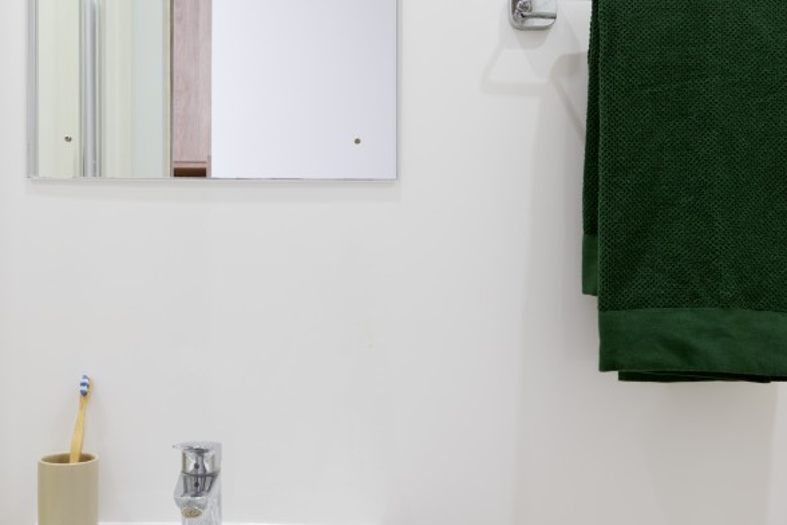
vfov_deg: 28.6
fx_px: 1027
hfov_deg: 41.8
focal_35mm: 47
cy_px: 279
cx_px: 341
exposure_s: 1/2
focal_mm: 24
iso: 100
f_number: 8
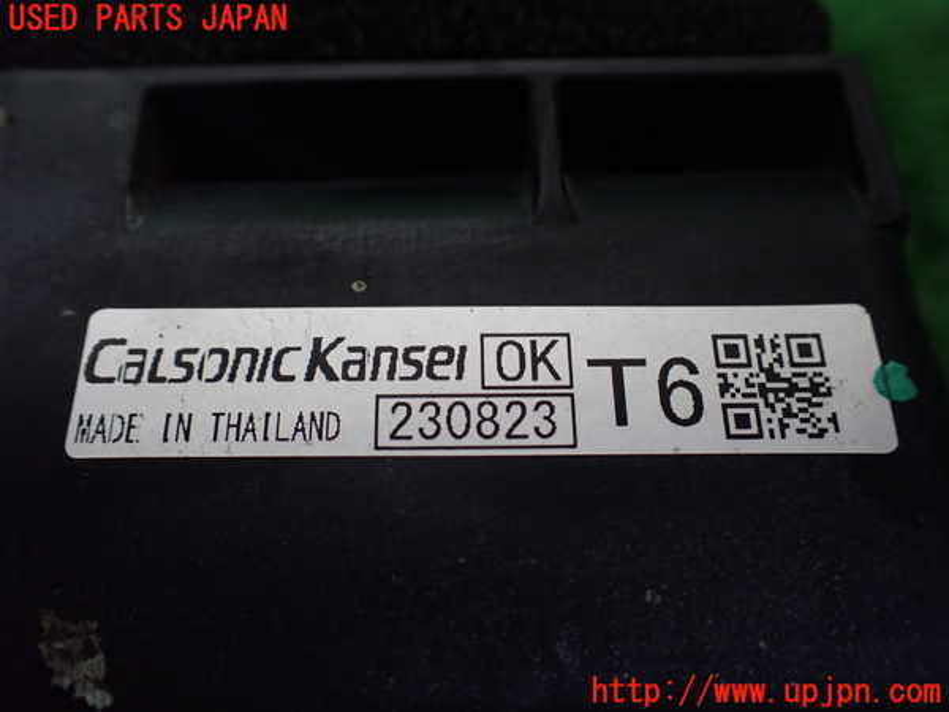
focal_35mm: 30
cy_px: 356
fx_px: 822
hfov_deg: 60.0
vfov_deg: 46.8
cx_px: 474
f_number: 2.3
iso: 500
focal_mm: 5.4
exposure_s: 1/125
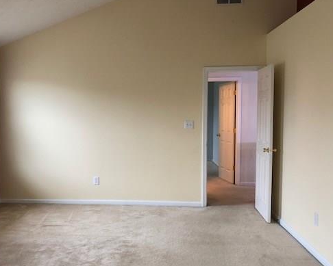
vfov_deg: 41.2
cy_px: 139
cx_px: 133
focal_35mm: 36
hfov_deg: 49.9
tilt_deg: -3.2
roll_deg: +0.6
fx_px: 355
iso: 40
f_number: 1.8
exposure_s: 1/20
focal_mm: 3.99
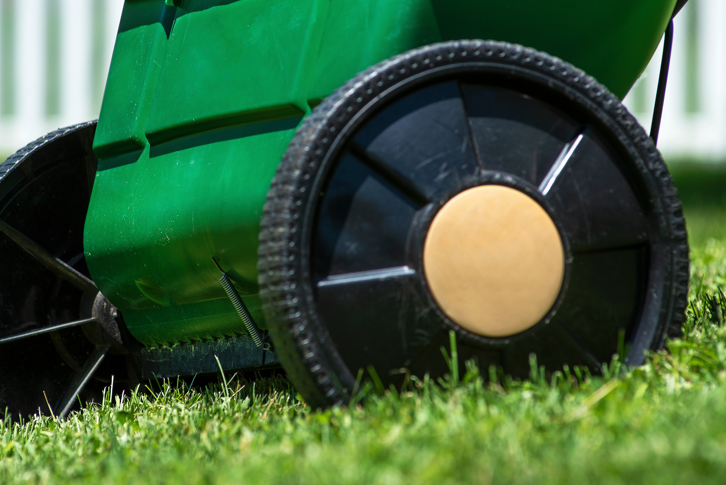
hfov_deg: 6.9
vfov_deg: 4.6
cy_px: 161
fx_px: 5992
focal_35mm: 297
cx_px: 286
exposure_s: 1/640
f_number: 6.3
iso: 100
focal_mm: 185
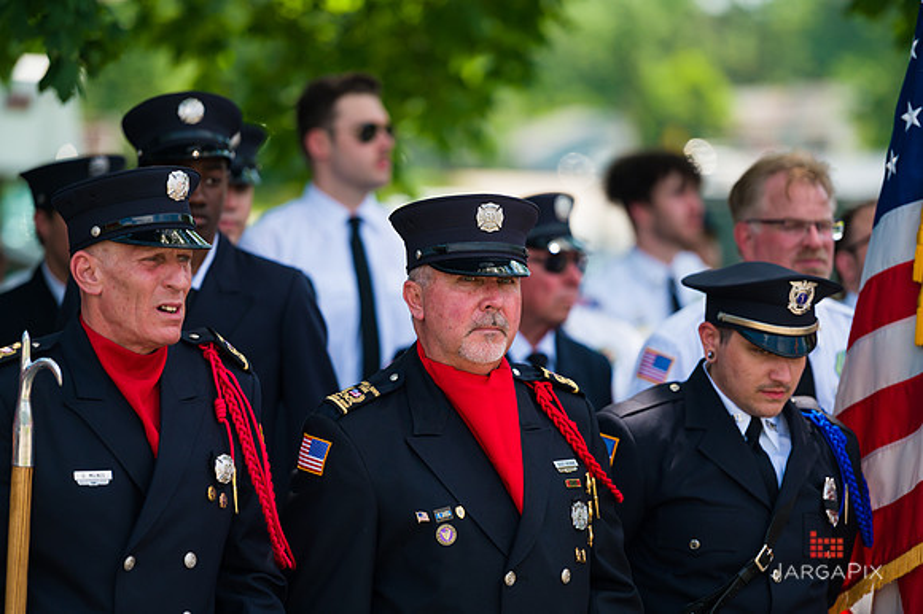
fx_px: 4997
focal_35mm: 195
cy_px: 307
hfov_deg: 10.6
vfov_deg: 7.0
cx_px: 462
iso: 200
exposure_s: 1/1600
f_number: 3.2
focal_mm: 195
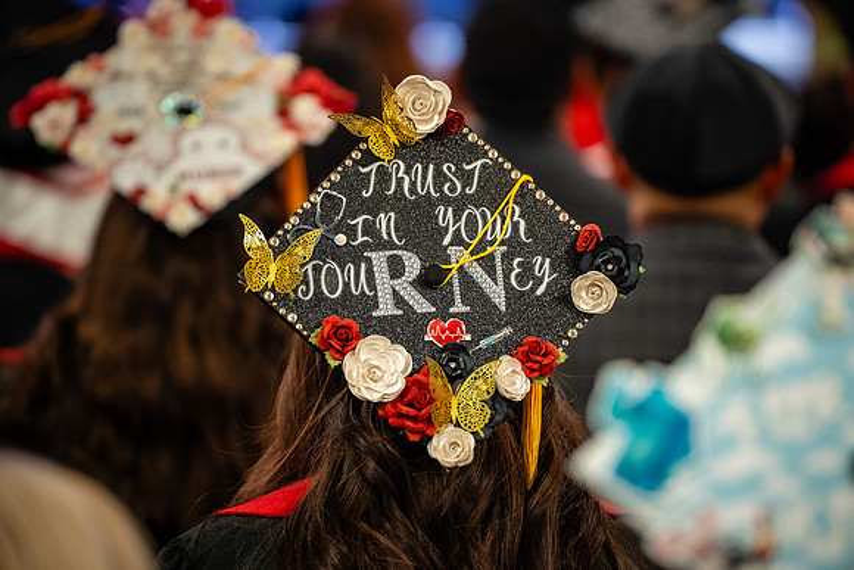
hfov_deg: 10.8
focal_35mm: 190
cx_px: 456
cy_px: 296
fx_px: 4518
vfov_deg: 7.2
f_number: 2.8
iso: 4000
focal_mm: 166
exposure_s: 1/200
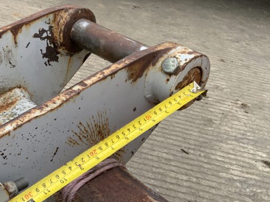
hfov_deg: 32.6
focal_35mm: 57
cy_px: 94
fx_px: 445
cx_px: 44
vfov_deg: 25.7
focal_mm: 3
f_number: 1.8
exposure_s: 1/739
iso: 16
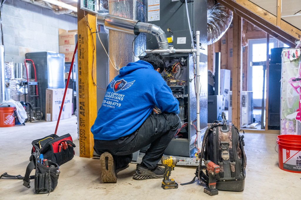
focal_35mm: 34
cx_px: 150
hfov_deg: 55.8
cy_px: 100
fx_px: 284
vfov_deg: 38.9
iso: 4000
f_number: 3.5
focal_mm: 34
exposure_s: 1/100
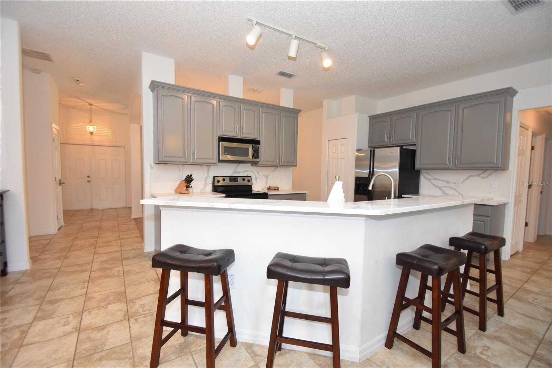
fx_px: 230
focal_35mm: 15
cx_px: 276
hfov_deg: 100.4
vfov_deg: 77.3
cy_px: 184
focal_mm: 10
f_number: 4
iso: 500
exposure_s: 1/60
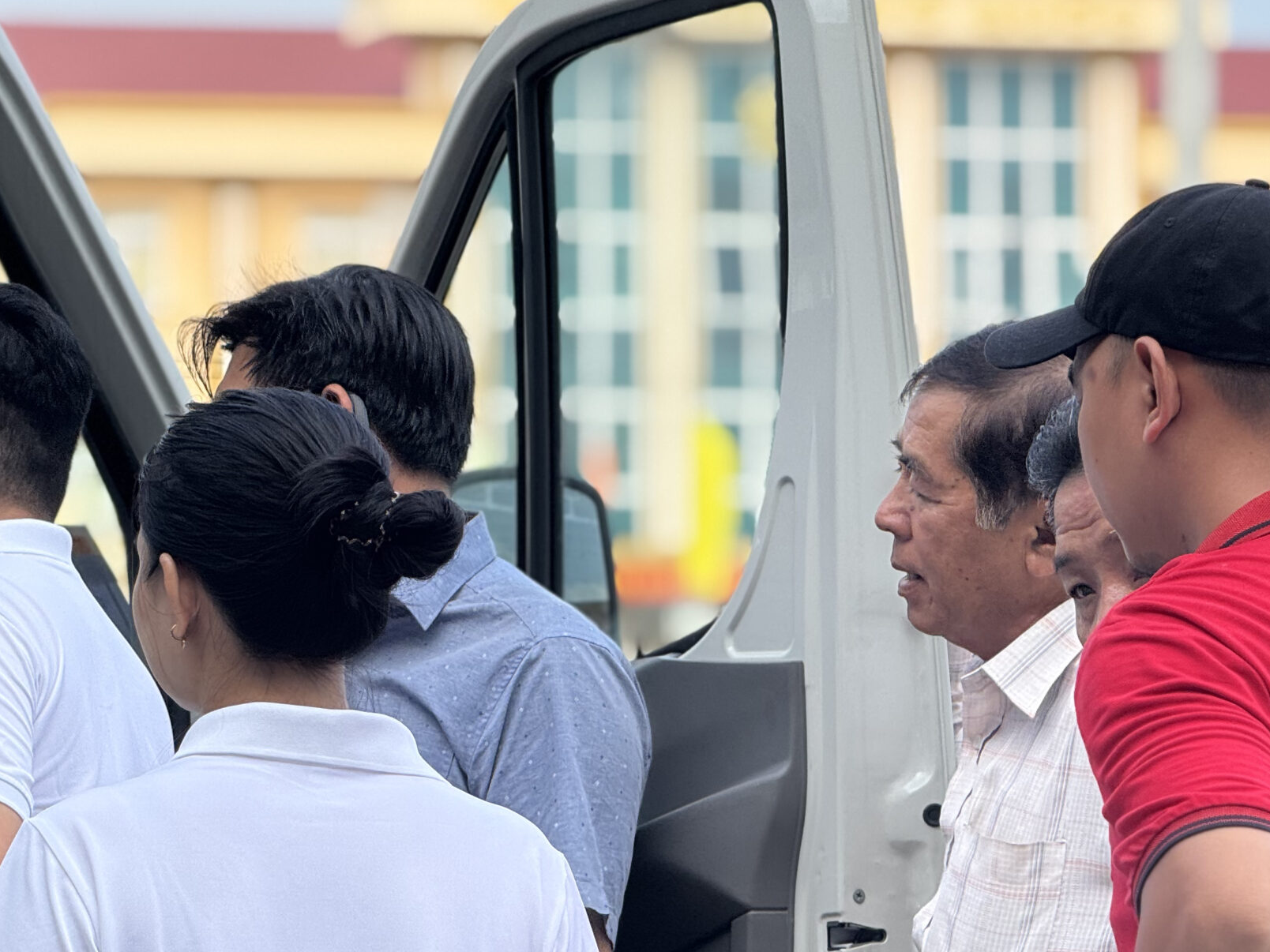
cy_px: 636
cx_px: 568
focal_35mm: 191
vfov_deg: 7.8
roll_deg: +0.1
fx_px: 7007
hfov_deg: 10.4
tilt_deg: +0.6
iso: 50
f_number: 2.8
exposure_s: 1/518
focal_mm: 15.66
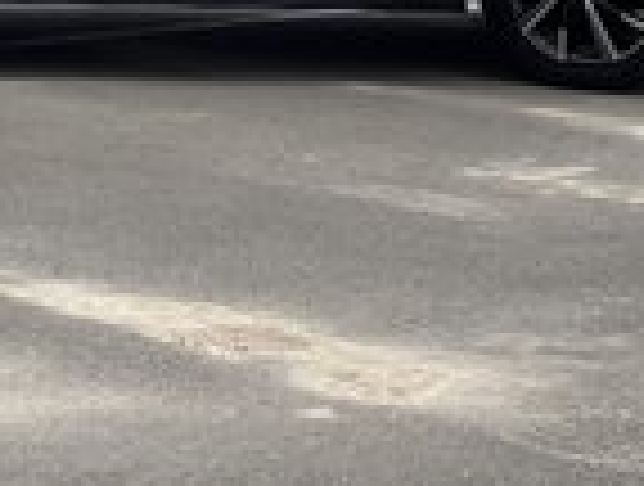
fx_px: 2704
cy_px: -144
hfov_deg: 13.5
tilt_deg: -3.5
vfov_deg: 10.1
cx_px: 104
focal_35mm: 145
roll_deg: -0.4
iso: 32
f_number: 1.6
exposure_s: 1/2571
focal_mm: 5.96
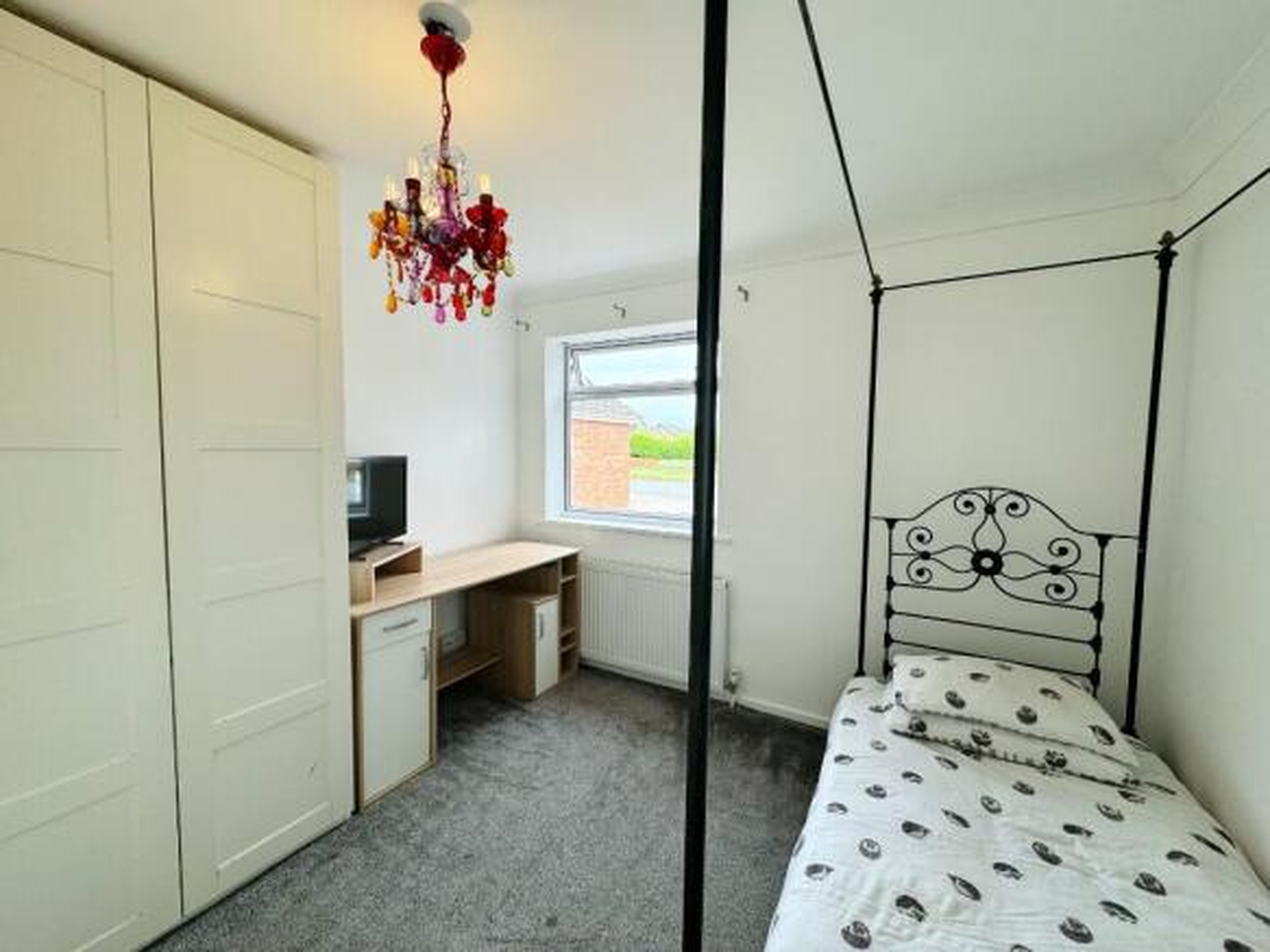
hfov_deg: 102.1
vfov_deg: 85.7
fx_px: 514
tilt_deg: -3.2
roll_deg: -0.9
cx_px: 635
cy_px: 476
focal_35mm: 14
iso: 50
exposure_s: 1/100
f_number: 2.2
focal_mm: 2.22
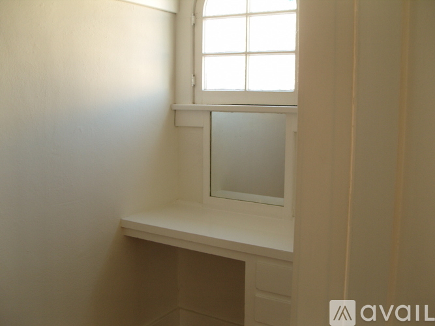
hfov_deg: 49.0
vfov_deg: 37.7
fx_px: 477
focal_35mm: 38
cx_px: 218
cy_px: 163
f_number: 2.8
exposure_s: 1/40
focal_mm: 7.8
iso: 80
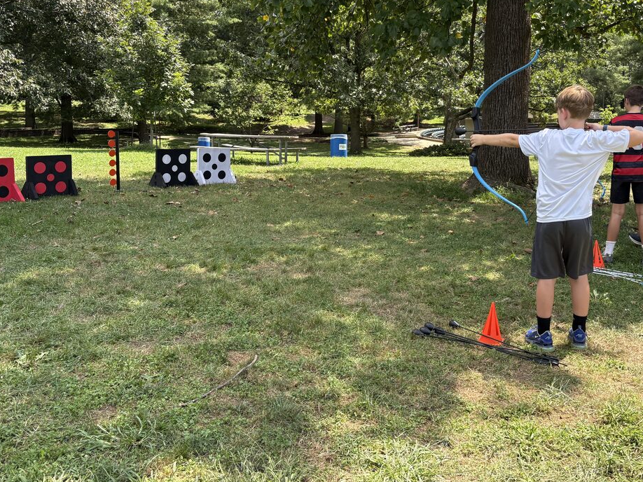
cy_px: 172
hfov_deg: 53.8
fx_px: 631
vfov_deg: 41.4
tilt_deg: -6.3
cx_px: 358
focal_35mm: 34
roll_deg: +1.1
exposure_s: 1/987
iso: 64
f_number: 1.6
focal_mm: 5.96
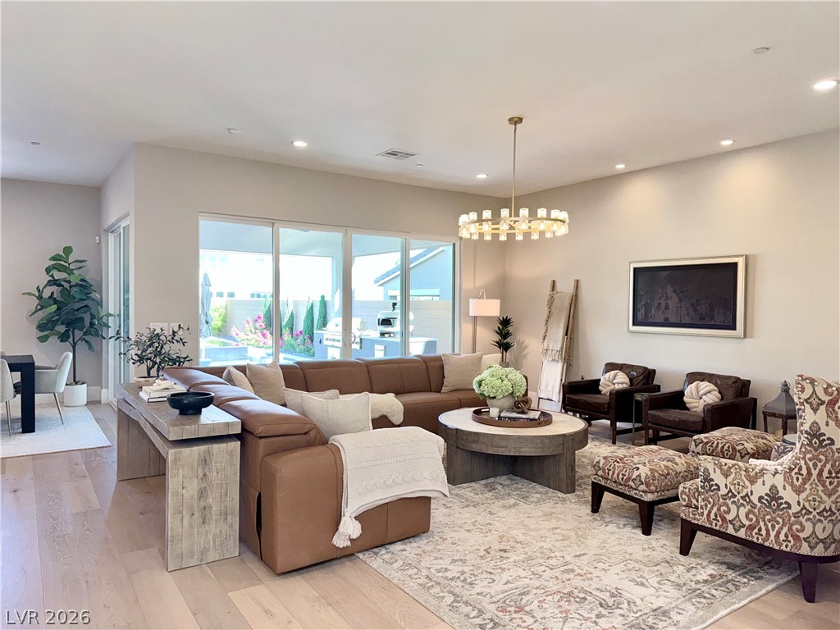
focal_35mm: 24
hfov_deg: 71.6
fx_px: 582
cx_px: 420
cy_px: 315
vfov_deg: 56.8
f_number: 1.78
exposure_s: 1/233
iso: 160
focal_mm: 6.76
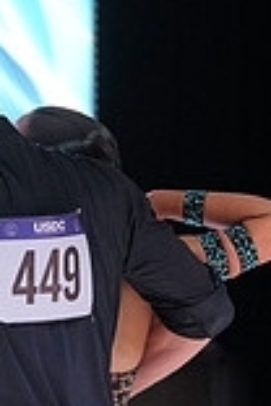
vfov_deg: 5.2
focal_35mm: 393
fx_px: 4437
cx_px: 43
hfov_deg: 3.5
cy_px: 716
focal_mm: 106
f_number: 5.6
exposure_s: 1/400
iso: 2000
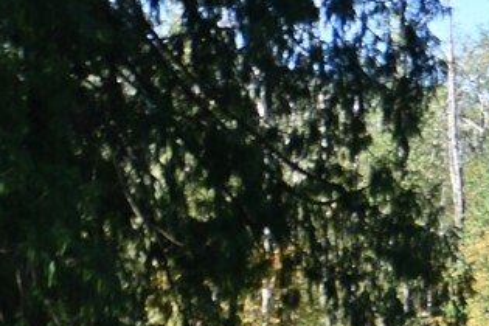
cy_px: 777
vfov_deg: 6.7
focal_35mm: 194
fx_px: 2635
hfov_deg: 10.4
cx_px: 584
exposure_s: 1/125
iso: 100
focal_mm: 24
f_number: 5.6
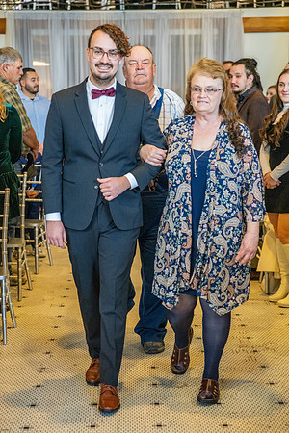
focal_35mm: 70
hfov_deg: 19.5
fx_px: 843
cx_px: 144
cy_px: 216
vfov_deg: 28.8
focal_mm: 70
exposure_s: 1/200
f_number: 2.8
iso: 5000
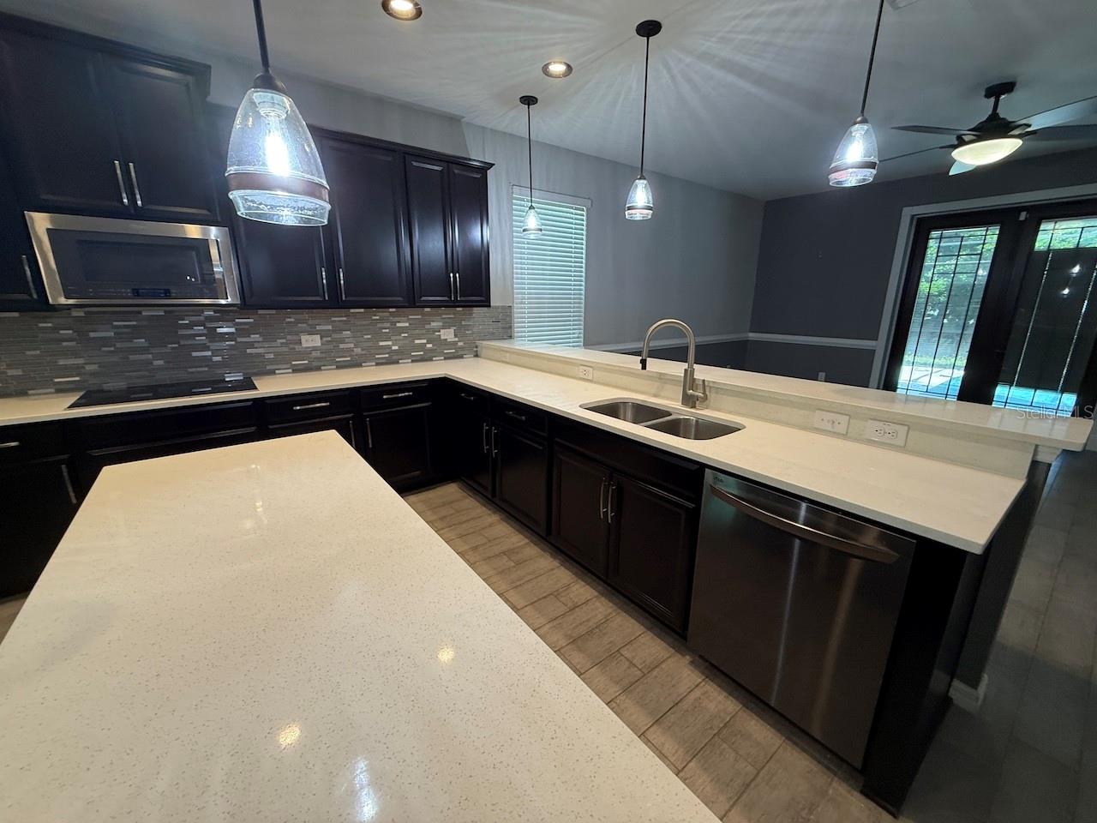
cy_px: 412
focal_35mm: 14
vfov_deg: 85.7
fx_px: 444
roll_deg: +0.1
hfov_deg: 102.1
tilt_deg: -14.4
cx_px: 548
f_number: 2.2
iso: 200
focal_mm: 2.22
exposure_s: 1/60
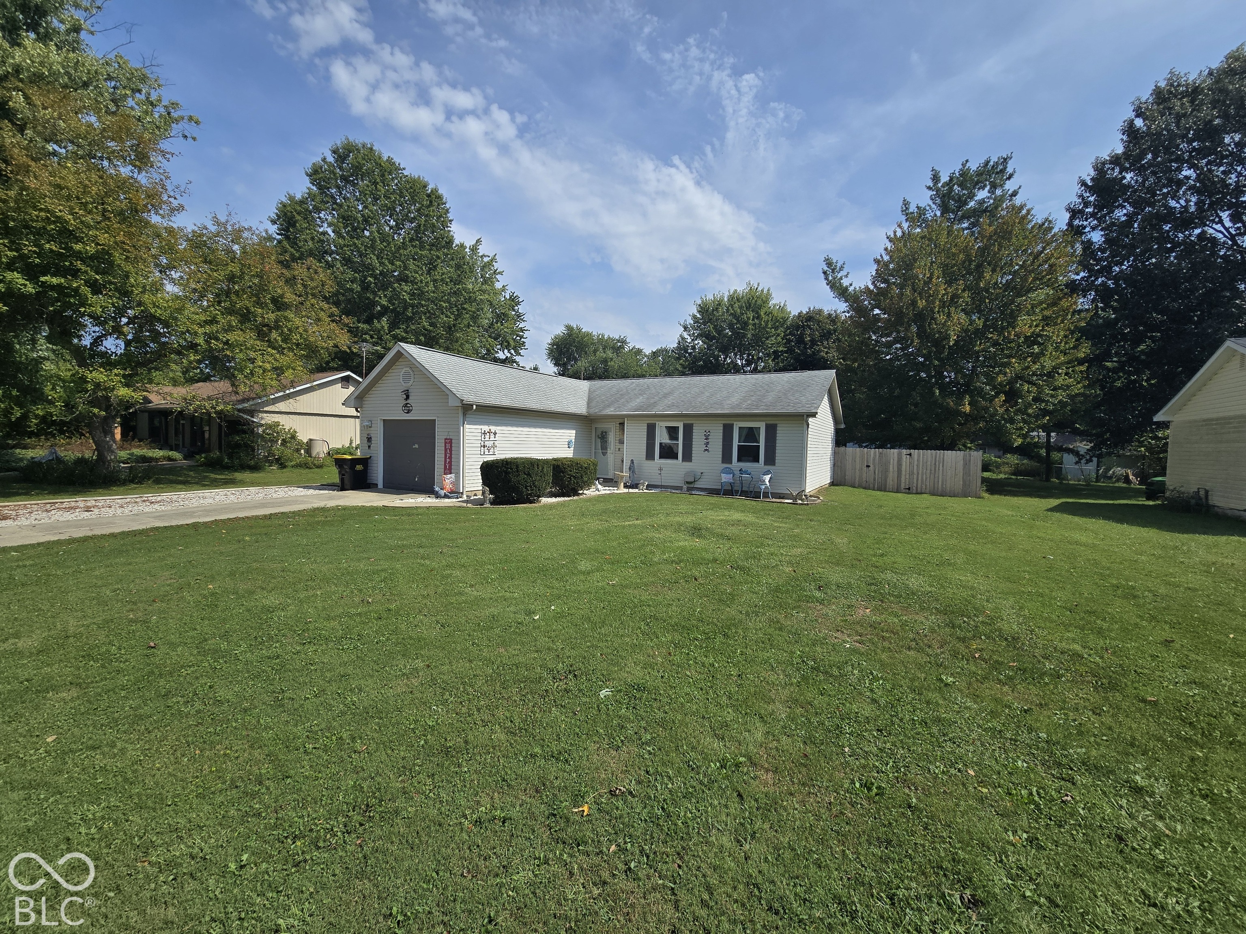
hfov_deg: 106.2
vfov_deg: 89.9
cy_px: 467
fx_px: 468
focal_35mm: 13
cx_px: 623
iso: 50
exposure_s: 1/2635
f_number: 2.2
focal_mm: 2.2
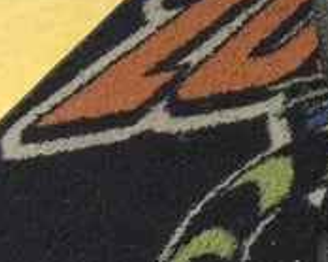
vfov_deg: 12.6
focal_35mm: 122
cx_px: 641
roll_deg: +21.4
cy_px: 81
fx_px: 1184
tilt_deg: -39.2
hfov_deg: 13.6
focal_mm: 4.15
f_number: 2.2
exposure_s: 1/15
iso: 100
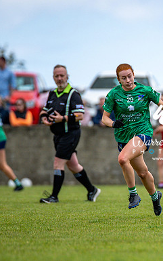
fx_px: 4664
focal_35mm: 657
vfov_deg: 3.2
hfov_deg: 2.0
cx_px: 202
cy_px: 163
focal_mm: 300
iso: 200
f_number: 2.8
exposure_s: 1/6400
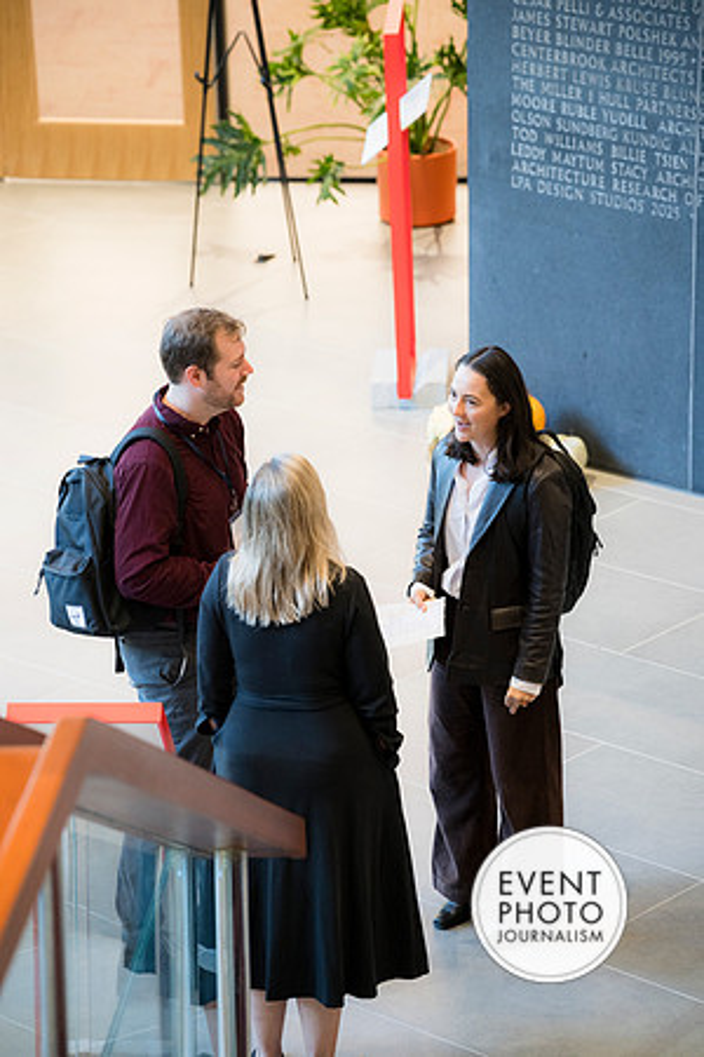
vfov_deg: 13.7
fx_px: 4400
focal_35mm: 150
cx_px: 352
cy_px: 528
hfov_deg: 9.1
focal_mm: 150
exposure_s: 1/125
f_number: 4
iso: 1250
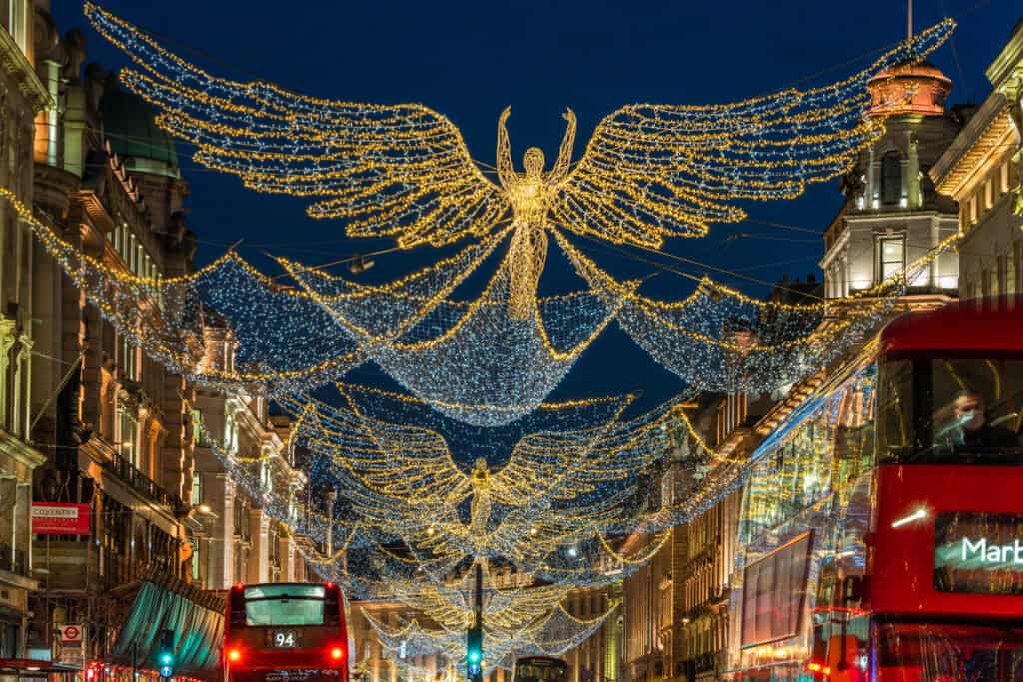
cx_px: 512
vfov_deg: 13.4
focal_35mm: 102
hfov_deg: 20.0
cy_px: 341
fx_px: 2899
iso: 50
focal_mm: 102
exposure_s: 6
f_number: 13
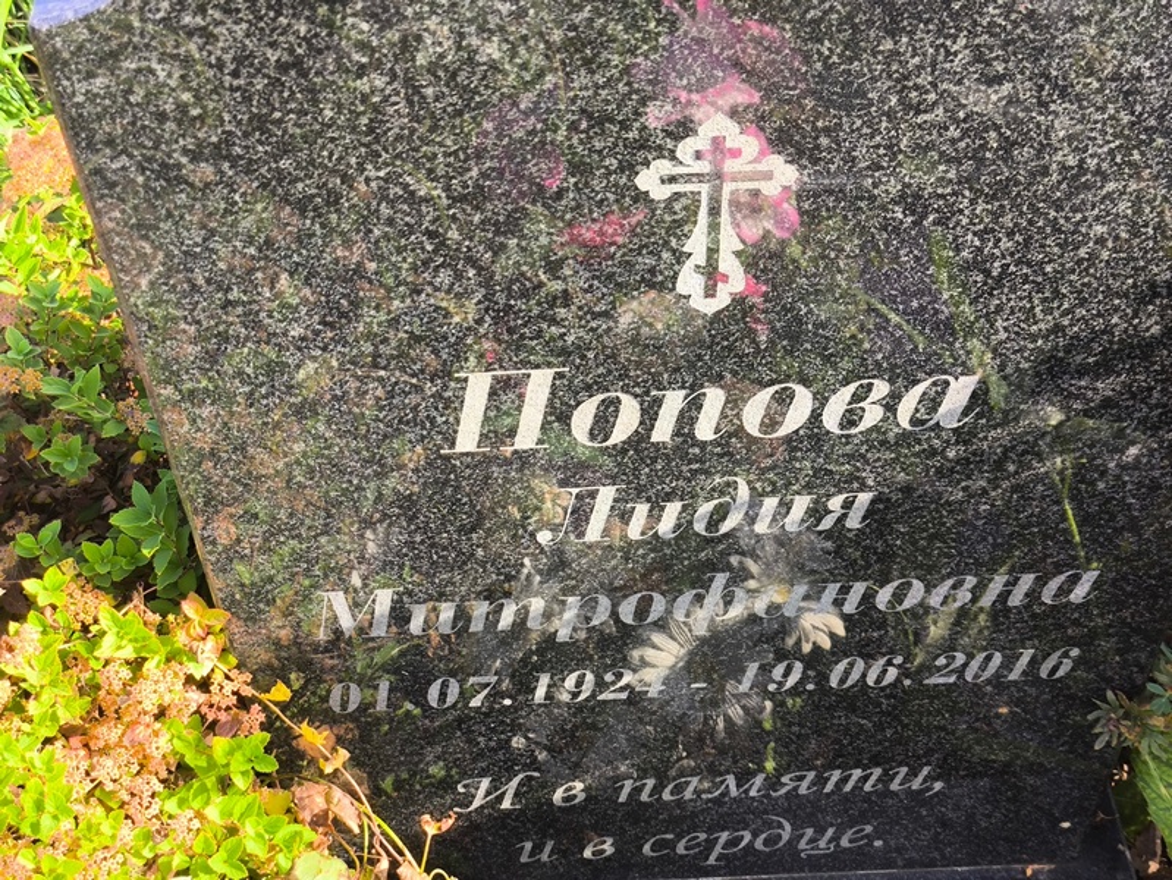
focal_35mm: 50
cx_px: 586
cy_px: 440
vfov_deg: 29.1
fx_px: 1694
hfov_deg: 38.2
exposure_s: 1/215
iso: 50
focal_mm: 4.71
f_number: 1.7
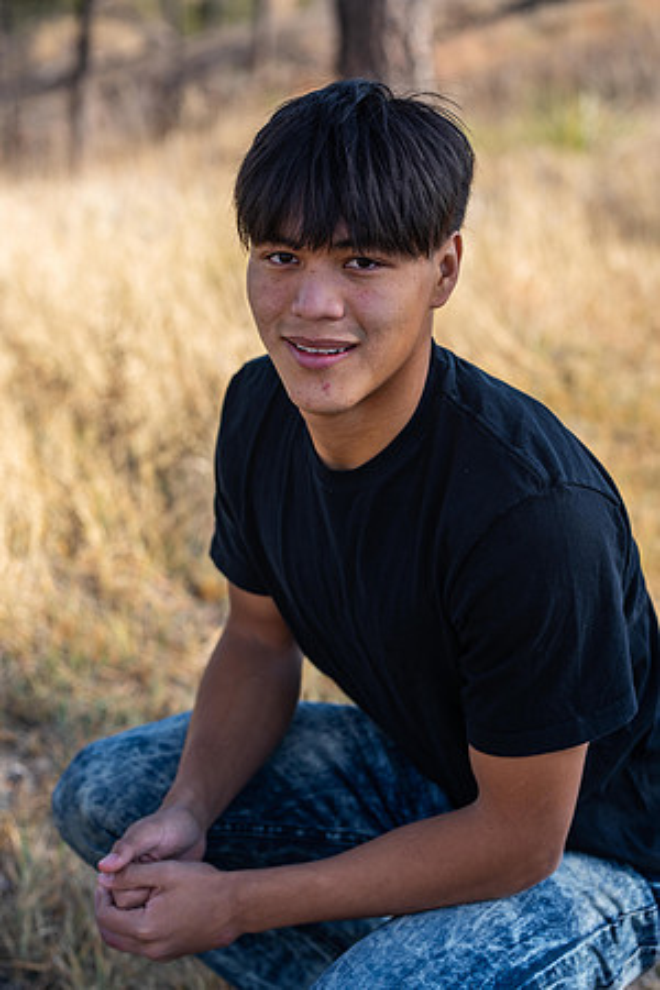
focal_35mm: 85
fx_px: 2337
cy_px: 495
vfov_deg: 23.9
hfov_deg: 16.1
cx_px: 330
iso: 31
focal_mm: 85
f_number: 4
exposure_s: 1/125
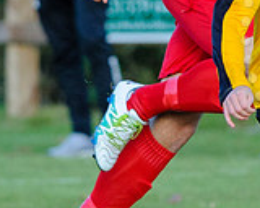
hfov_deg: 0.8
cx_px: 389
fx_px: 17698
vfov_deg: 0.7
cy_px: 26
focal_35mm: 2300
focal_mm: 500
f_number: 6.7
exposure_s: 1/2000
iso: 2500
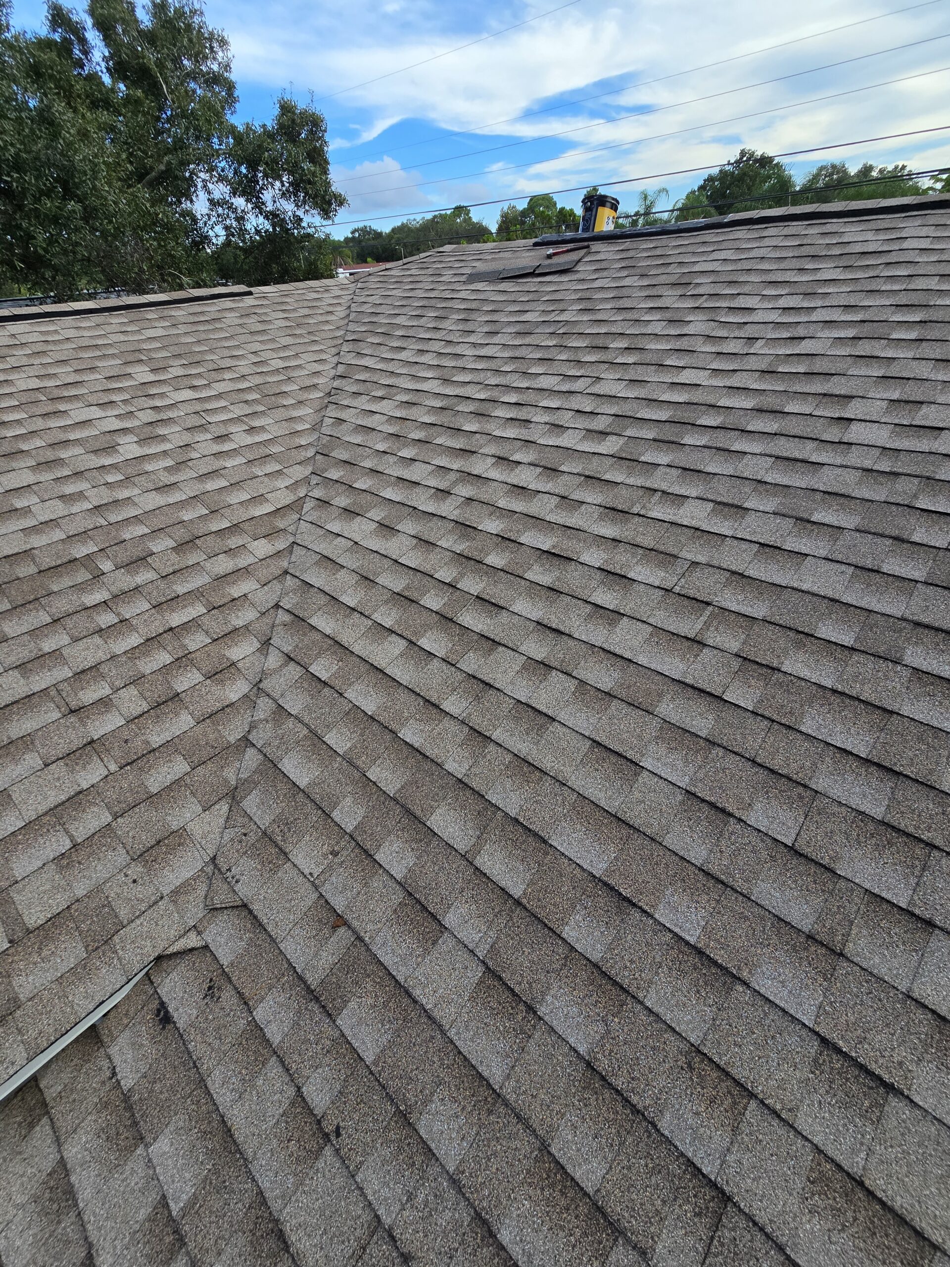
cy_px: 634
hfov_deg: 89.9
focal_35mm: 13
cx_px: 475
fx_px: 476
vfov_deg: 106.2
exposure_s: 1/2000
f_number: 2.2
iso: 125
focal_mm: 2.2
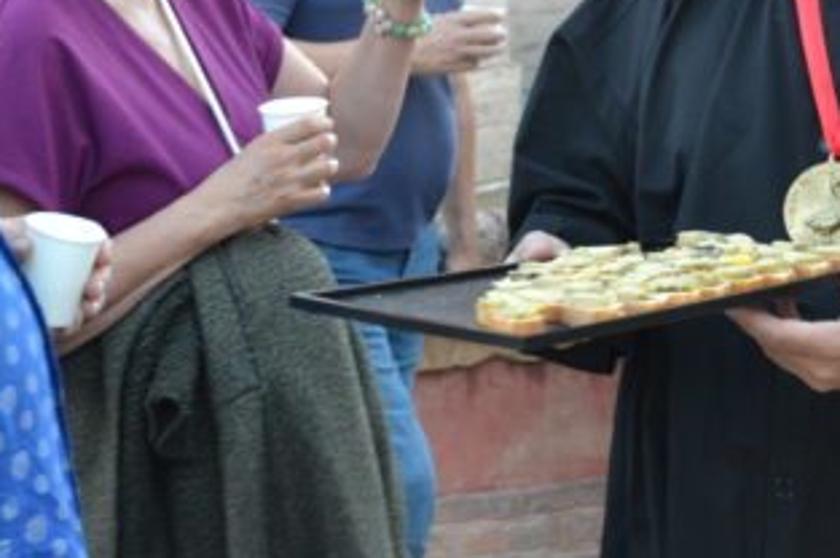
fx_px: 3287
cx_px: 633
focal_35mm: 141
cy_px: 70
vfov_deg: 9.7
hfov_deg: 14.5
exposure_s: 1/60
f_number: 4.8
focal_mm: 42
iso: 560
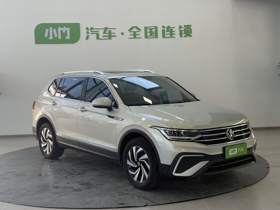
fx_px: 388
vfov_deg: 30.3
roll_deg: +1.2
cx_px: 140
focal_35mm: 48
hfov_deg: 39.7
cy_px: 105
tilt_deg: -3.0
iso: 64
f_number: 1.78
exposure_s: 1/241
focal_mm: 6.76
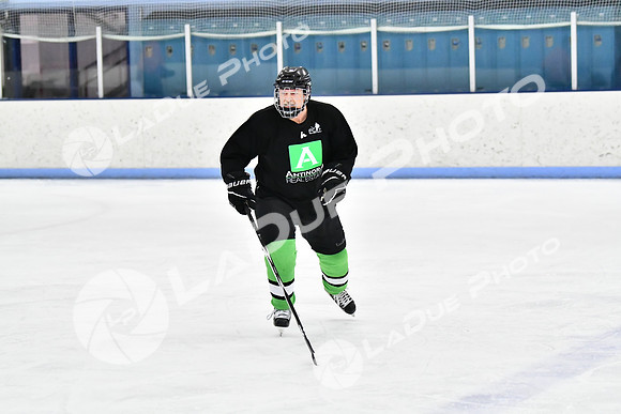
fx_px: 2640
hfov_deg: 13.4
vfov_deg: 9.0
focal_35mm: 153
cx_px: 310
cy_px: 207
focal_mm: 102
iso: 6400
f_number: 2.8
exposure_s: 1/1250
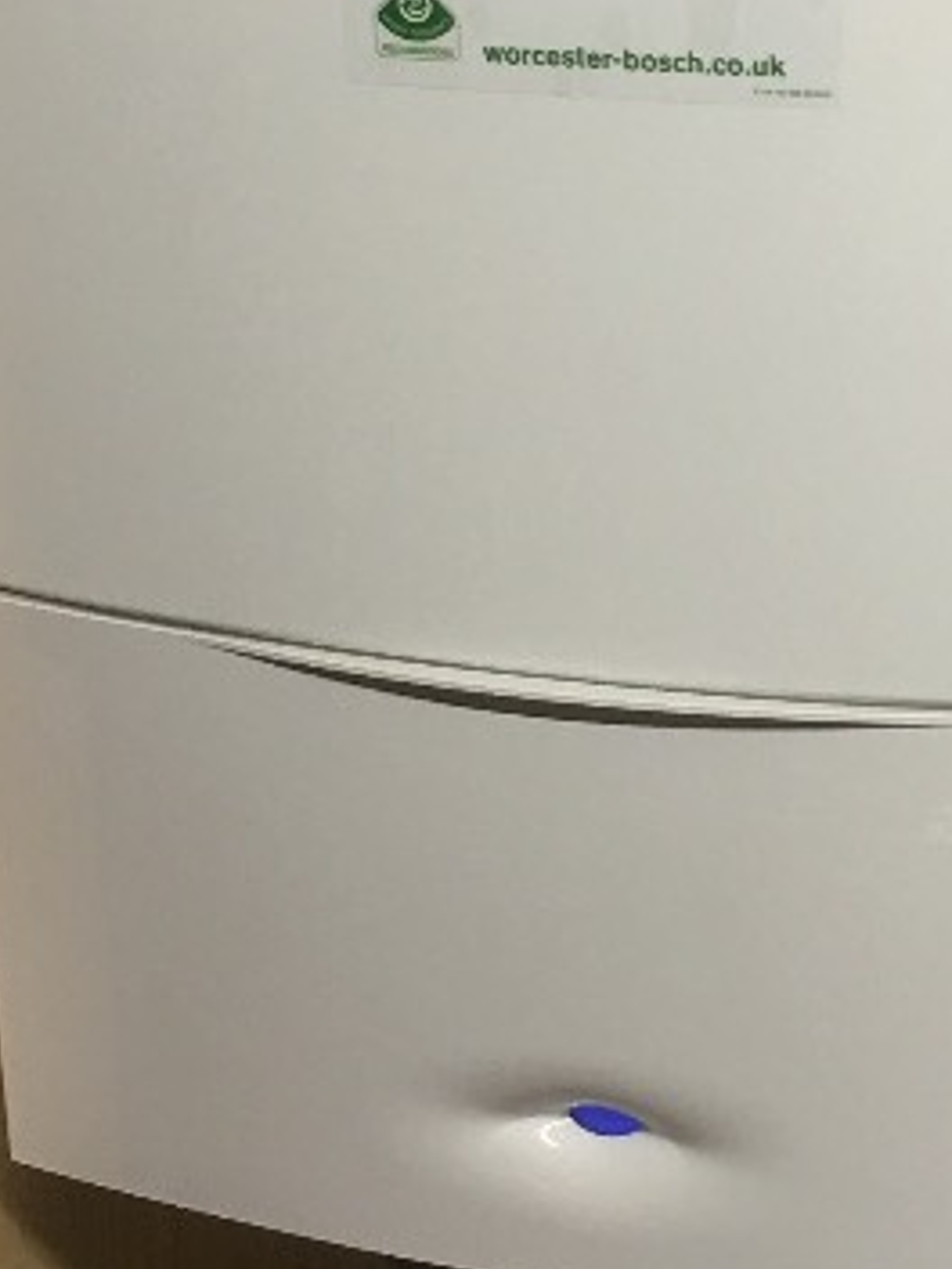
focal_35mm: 99
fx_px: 3630
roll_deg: +0.8
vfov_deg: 19.7
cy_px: 364
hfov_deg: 14.6
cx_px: 1031
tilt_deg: -16.3
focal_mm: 4.15
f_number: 2.2
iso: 40
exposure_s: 1/17
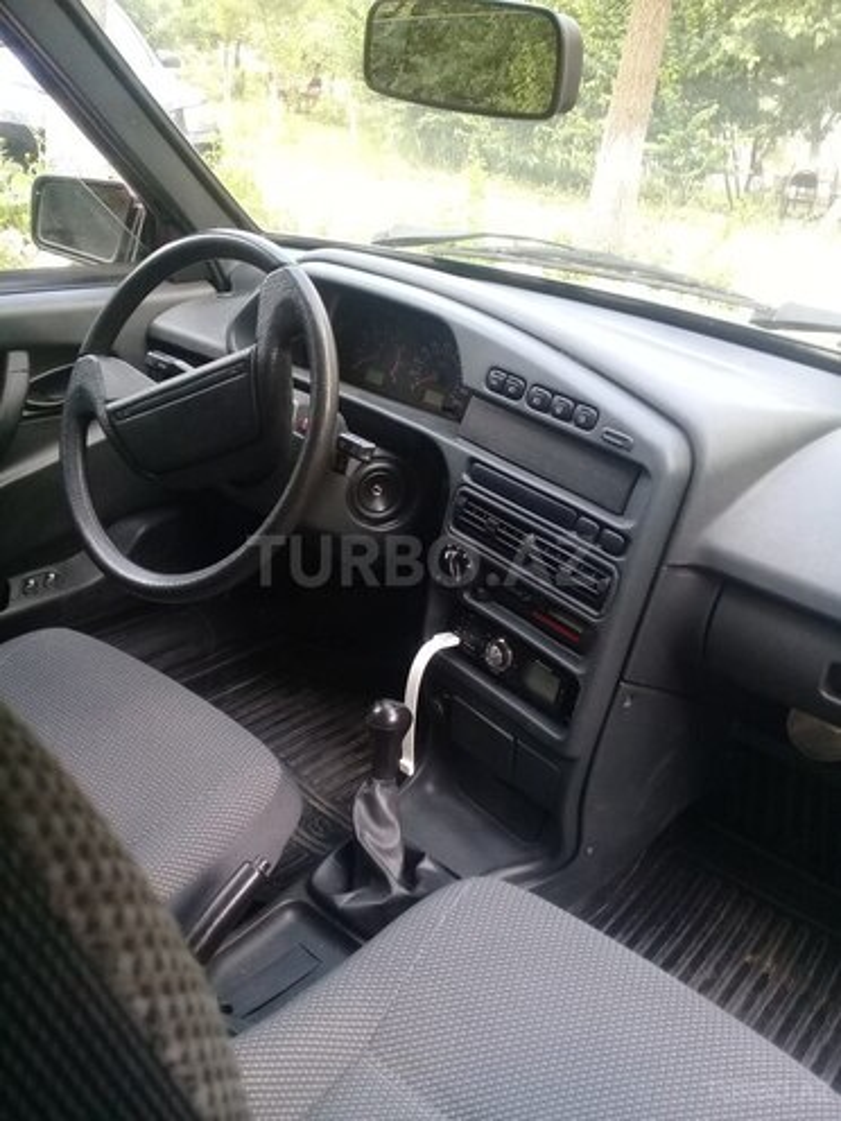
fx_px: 1004
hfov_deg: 45.4
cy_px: 560
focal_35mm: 31
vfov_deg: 58.4
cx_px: 420
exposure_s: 1/33
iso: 100
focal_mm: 3.3
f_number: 2.2
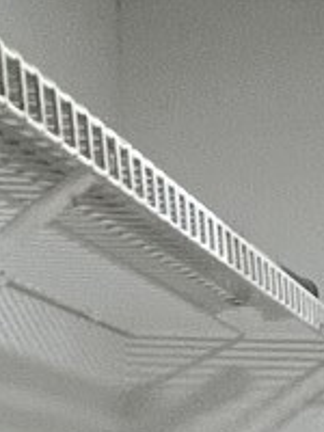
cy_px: 667
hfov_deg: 11.6
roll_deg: -0.1
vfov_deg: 16.9
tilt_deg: -5.7
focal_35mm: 104
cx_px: 791
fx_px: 1298
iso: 125
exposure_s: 1/120
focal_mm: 1.57
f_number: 1.8
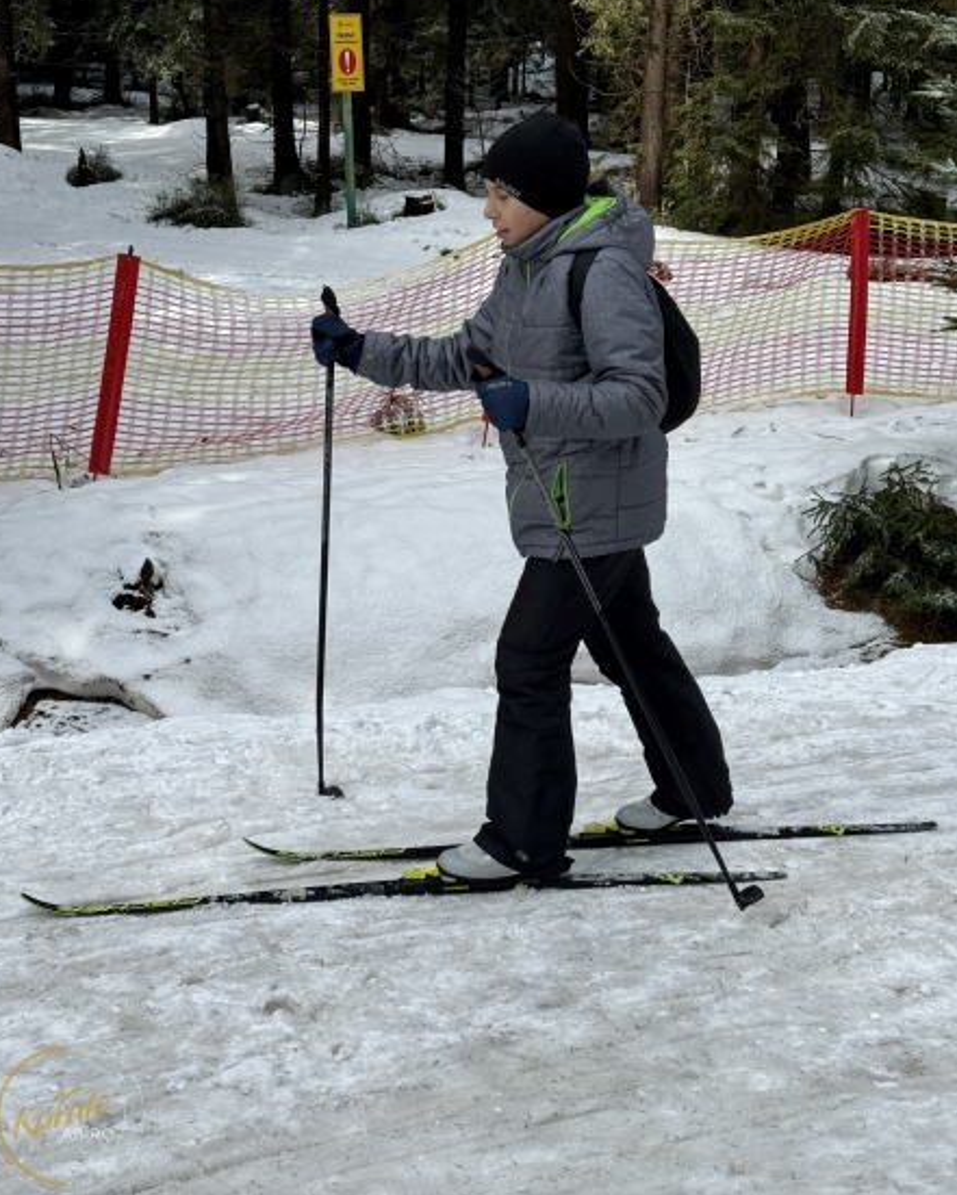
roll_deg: -1.4
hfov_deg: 29.7
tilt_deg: -14.6
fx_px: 1805
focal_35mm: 51
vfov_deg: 36.6
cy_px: 547
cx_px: 473
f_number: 1.78
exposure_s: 1/2513
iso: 64
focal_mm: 6.86
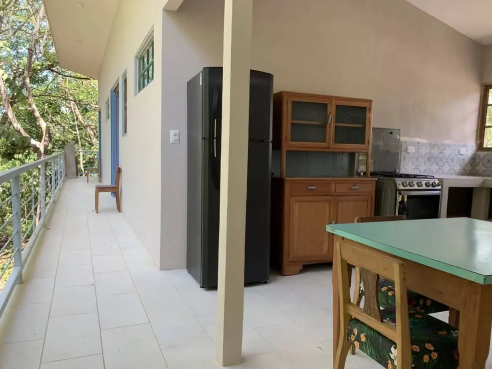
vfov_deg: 51.4
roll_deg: -1.9
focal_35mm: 27
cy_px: 189
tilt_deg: -6.5
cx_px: 254
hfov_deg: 65.3
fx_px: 384
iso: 32
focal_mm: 4.25
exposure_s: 1/122
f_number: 1.8
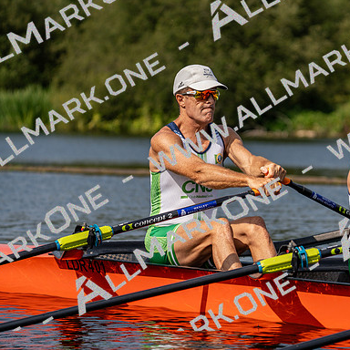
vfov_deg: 6.8
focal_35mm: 257
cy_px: 175
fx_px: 2940
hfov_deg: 6.8
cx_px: 261
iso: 160
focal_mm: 200
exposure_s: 1/1600
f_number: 5.6
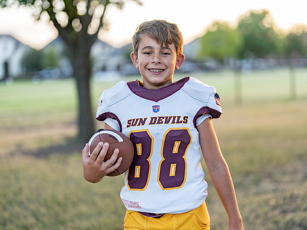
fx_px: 497
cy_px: 117
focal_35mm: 56
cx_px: 171
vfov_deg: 26.1
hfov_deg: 34.3
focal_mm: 50
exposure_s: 1/500
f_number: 1.2
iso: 160
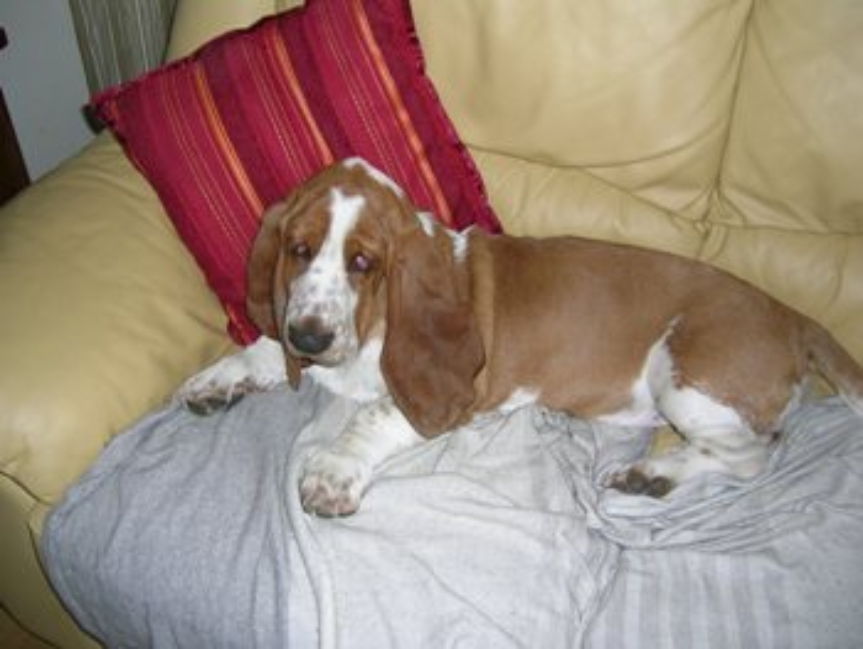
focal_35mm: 35
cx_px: 432
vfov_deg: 40.7
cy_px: 324
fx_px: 873
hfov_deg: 52.6
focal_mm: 5.4
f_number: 2.8
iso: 50
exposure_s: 1/60.1
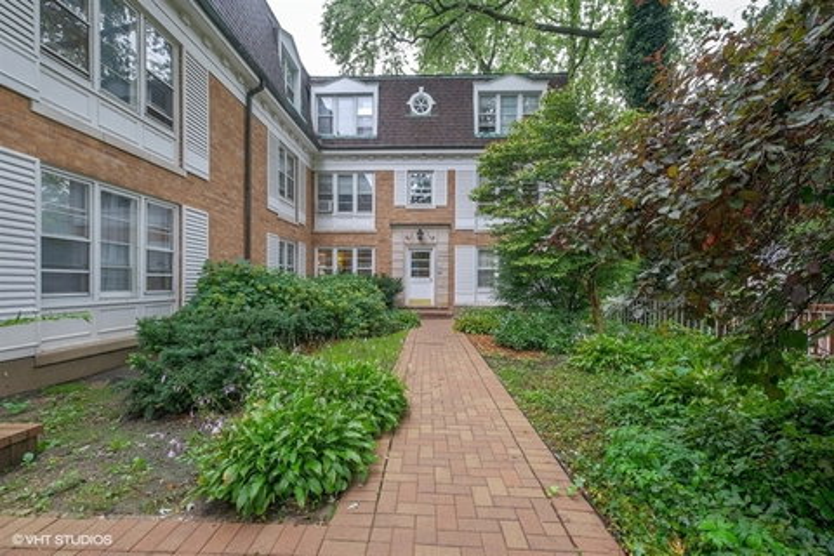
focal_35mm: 15
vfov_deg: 77.3
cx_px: 417
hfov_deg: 100.4
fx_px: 347
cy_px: 278
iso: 400
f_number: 5.6
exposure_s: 1/60
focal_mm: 10
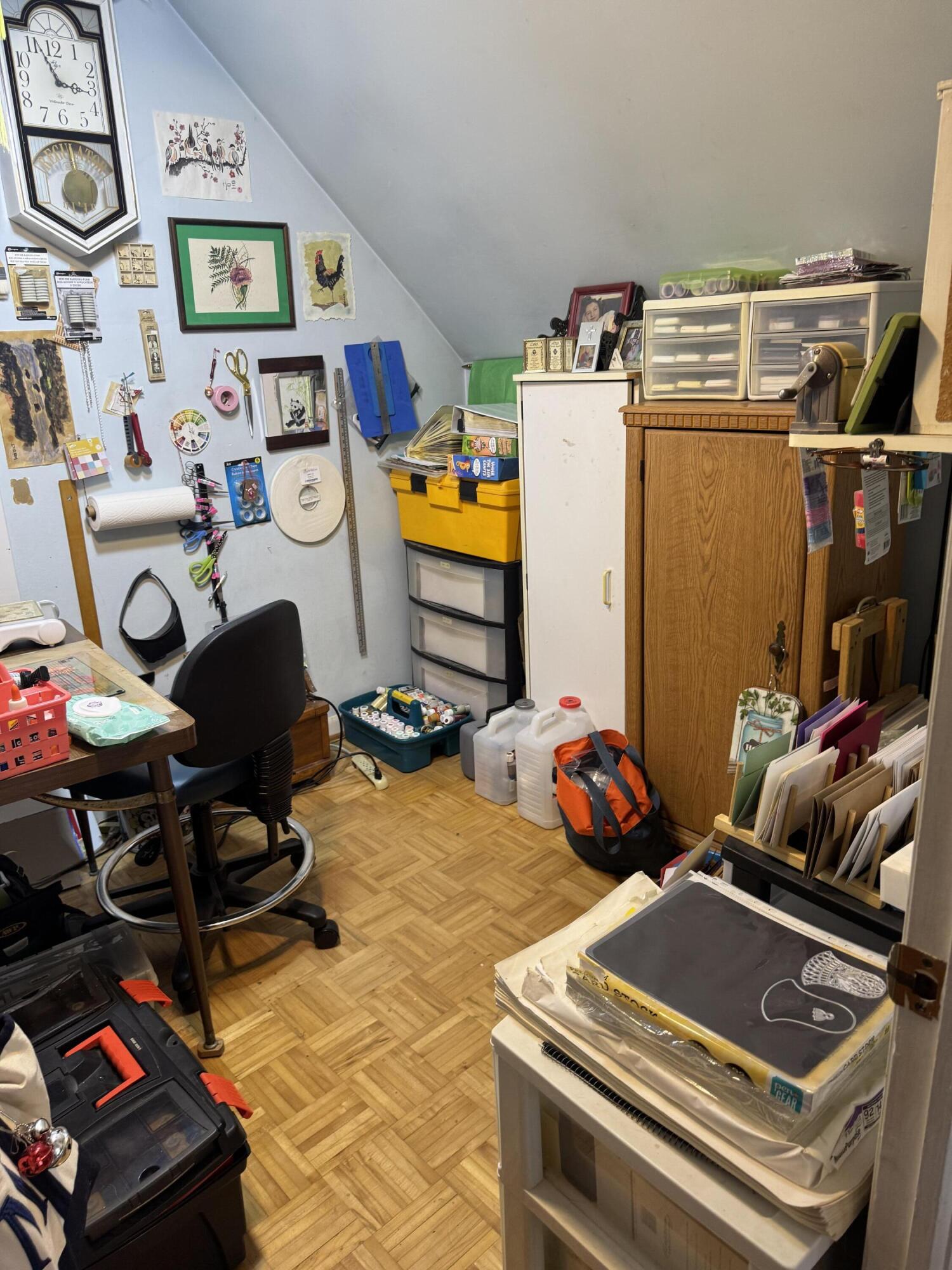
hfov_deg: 56.8
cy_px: 635
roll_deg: +3.0
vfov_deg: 71.6
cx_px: 476
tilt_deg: -18.5
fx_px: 880
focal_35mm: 24
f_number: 1.78
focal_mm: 6.76
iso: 160
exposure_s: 1/60
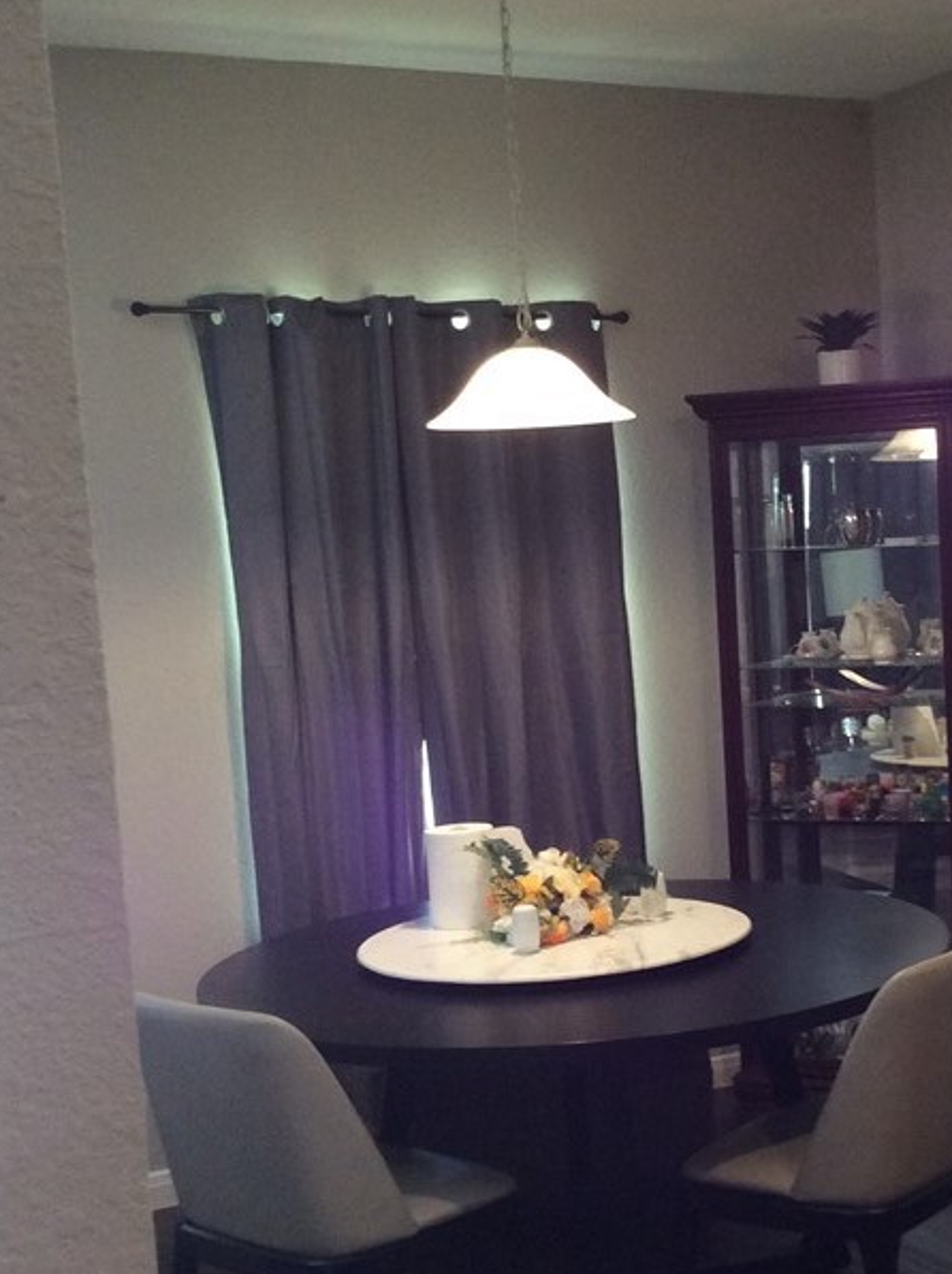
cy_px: 738
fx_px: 2022
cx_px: 773
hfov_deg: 26.0
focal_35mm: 55
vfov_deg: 34.9
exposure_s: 1/24
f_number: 2.4
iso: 125
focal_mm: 3.3
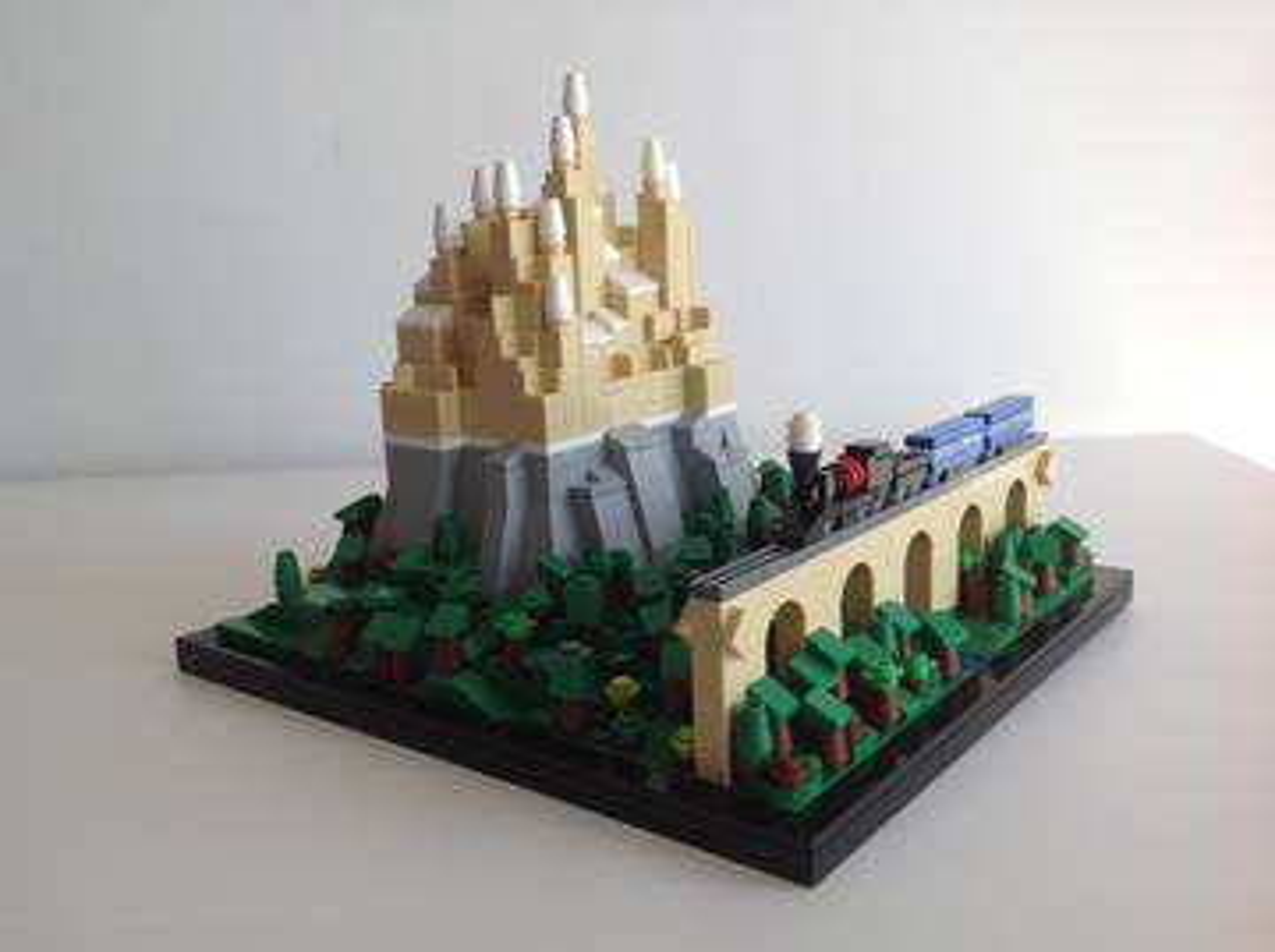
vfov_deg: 40.6
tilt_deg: -13.2
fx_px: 1287
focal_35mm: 35
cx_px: 638
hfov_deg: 52.7
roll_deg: +0.7
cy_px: 476
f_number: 2.4
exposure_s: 1/120
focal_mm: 4.28
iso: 64
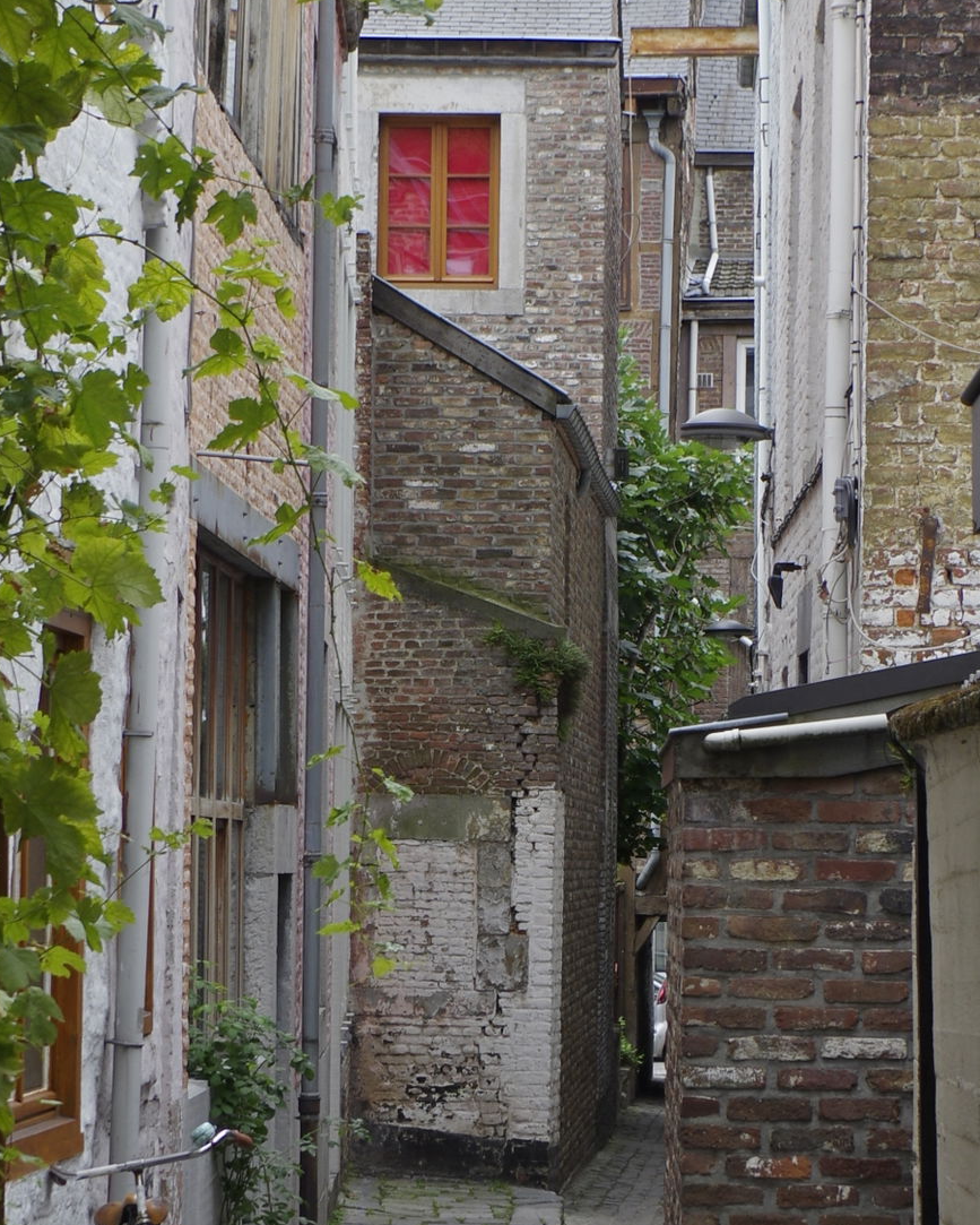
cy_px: 731
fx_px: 4168
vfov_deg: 16.7
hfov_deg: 13.4
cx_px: 483
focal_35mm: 115
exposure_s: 1/30
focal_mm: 31
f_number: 8
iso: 200
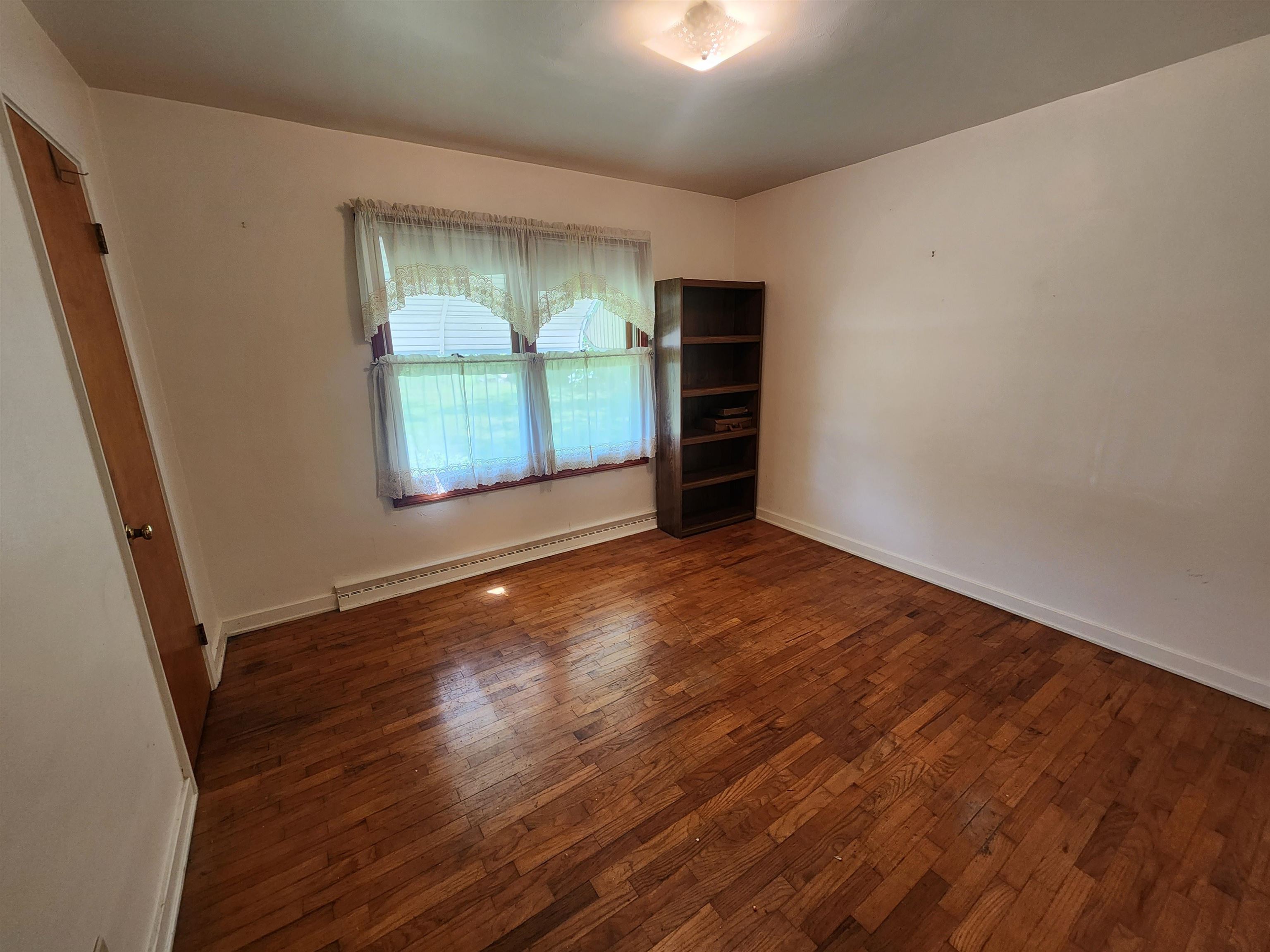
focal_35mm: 13
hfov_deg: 106.2
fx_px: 477
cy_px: 476
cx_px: 635
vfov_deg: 89.9
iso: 250
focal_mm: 2.2
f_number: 2.2
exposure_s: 1/60
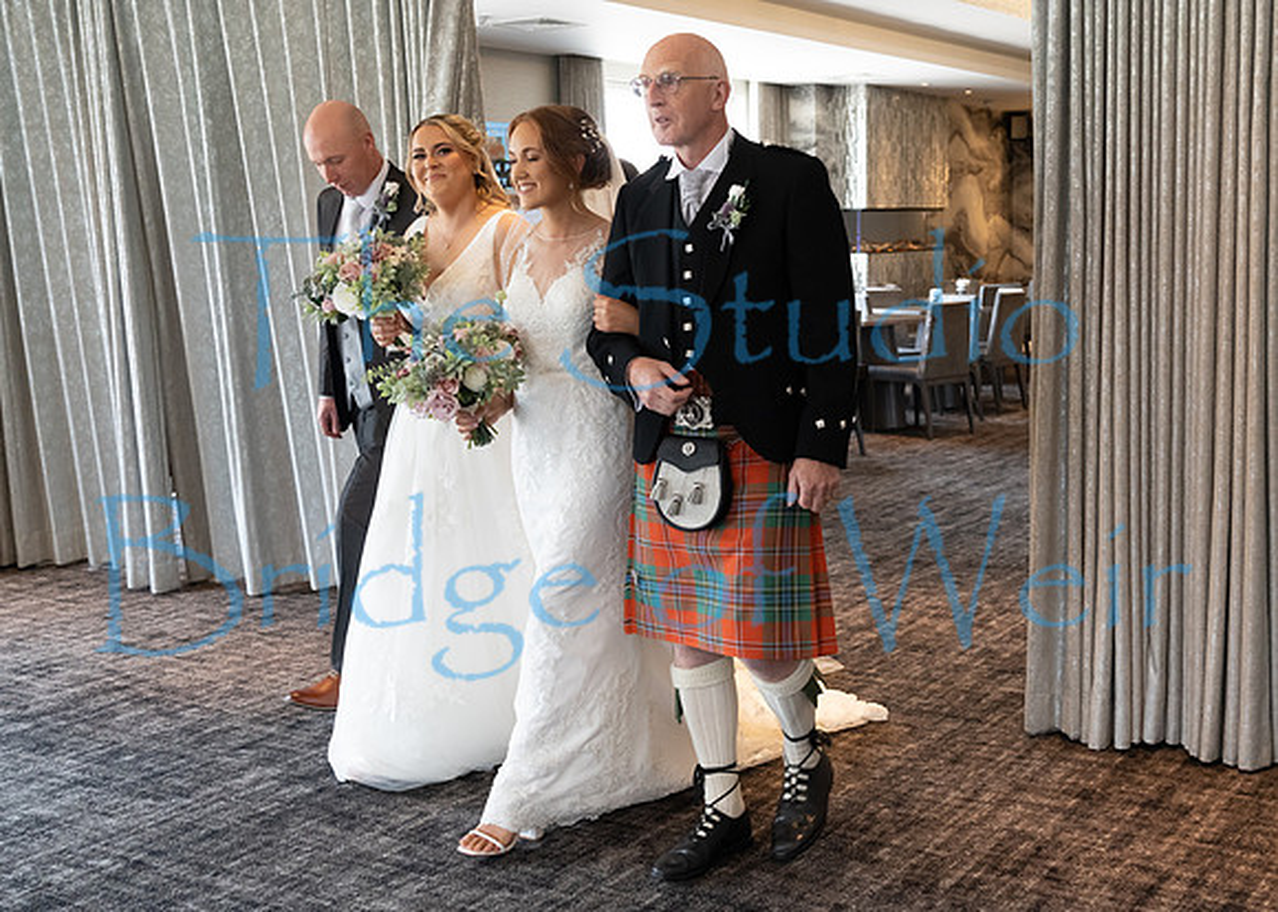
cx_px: 745
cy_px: 444
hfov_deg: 46.3
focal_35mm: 41
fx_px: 1490
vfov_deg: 34.0
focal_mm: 36
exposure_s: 1/250
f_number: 5
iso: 2500
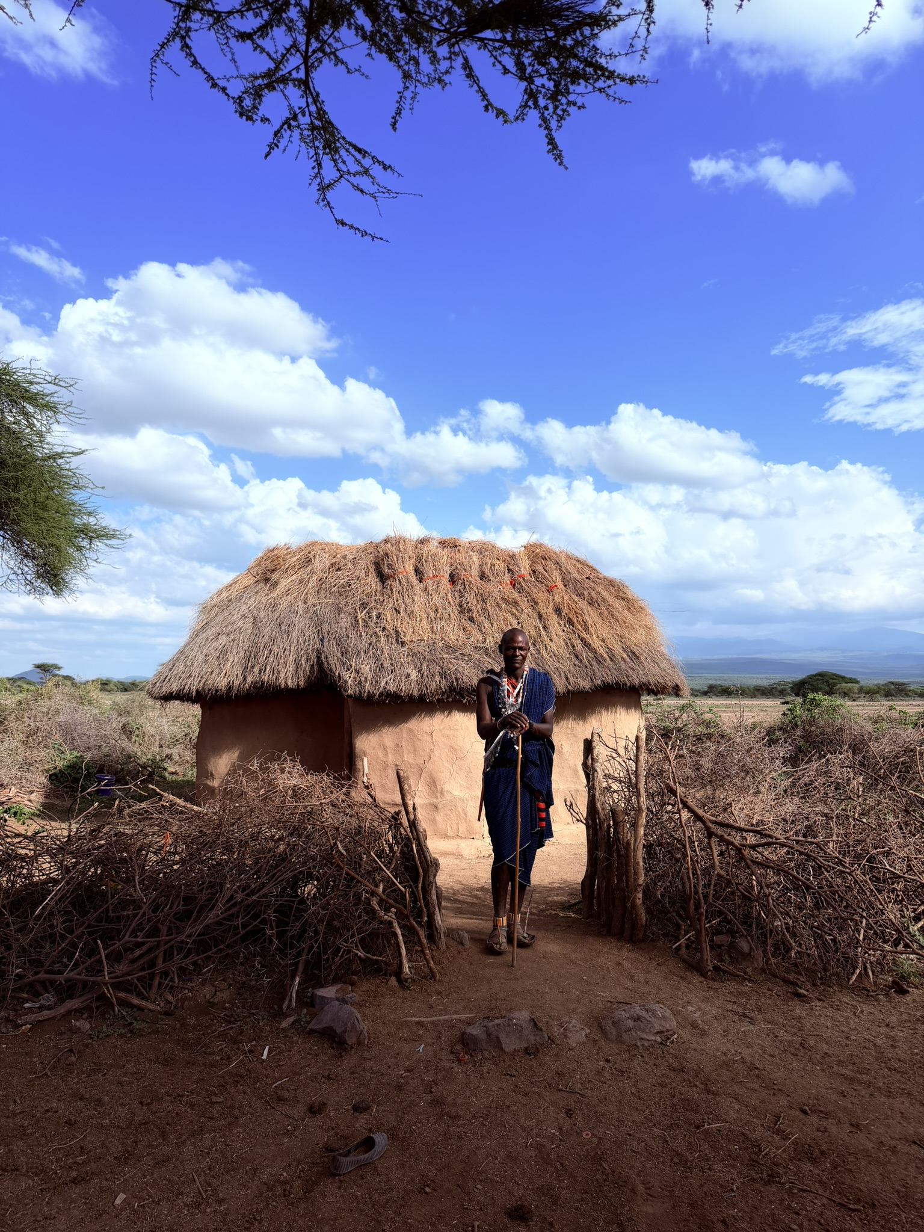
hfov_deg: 56.8
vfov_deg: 71.6
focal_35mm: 24
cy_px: 616
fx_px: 854
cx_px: 462
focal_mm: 6.76
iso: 100
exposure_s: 1/3425
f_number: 1.78
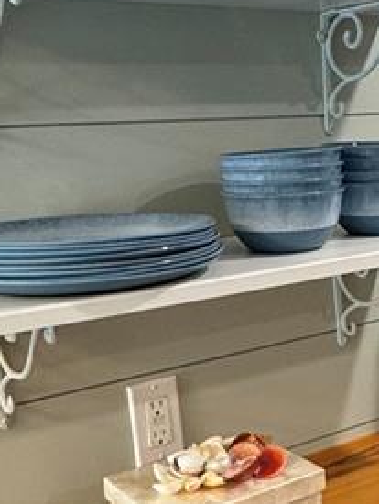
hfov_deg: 23.0
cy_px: 280
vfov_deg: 31.6
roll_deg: +2.5
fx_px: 888
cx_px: 384
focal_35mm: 61
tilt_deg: -12.8
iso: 160
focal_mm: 2.22
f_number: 2.2
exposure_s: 1/60
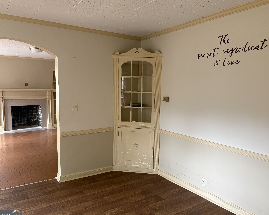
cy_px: 110
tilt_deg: -5.5
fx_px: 223
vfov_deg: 51.5
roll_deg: -0.4
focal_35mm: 28
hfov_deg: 62.2
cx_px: 137
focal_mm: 5.96
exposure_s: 1/60
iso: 250
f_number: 1.6
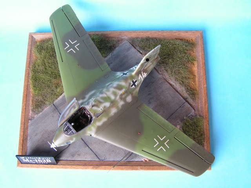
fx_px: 276
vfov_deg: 37.7
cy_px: 94
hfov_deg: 49.0
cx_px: 126
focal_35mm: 38
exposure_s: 1/40
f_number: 3.2
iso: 50
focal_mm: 6.3
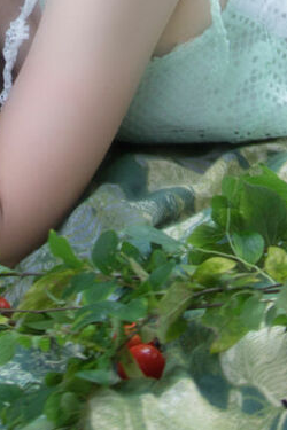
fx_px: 3719
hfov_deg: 4.4
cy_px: -265
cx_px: 80
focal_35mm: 311
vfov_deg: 6.5
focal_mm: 75
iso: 200
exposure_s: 1/100
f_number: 2.8
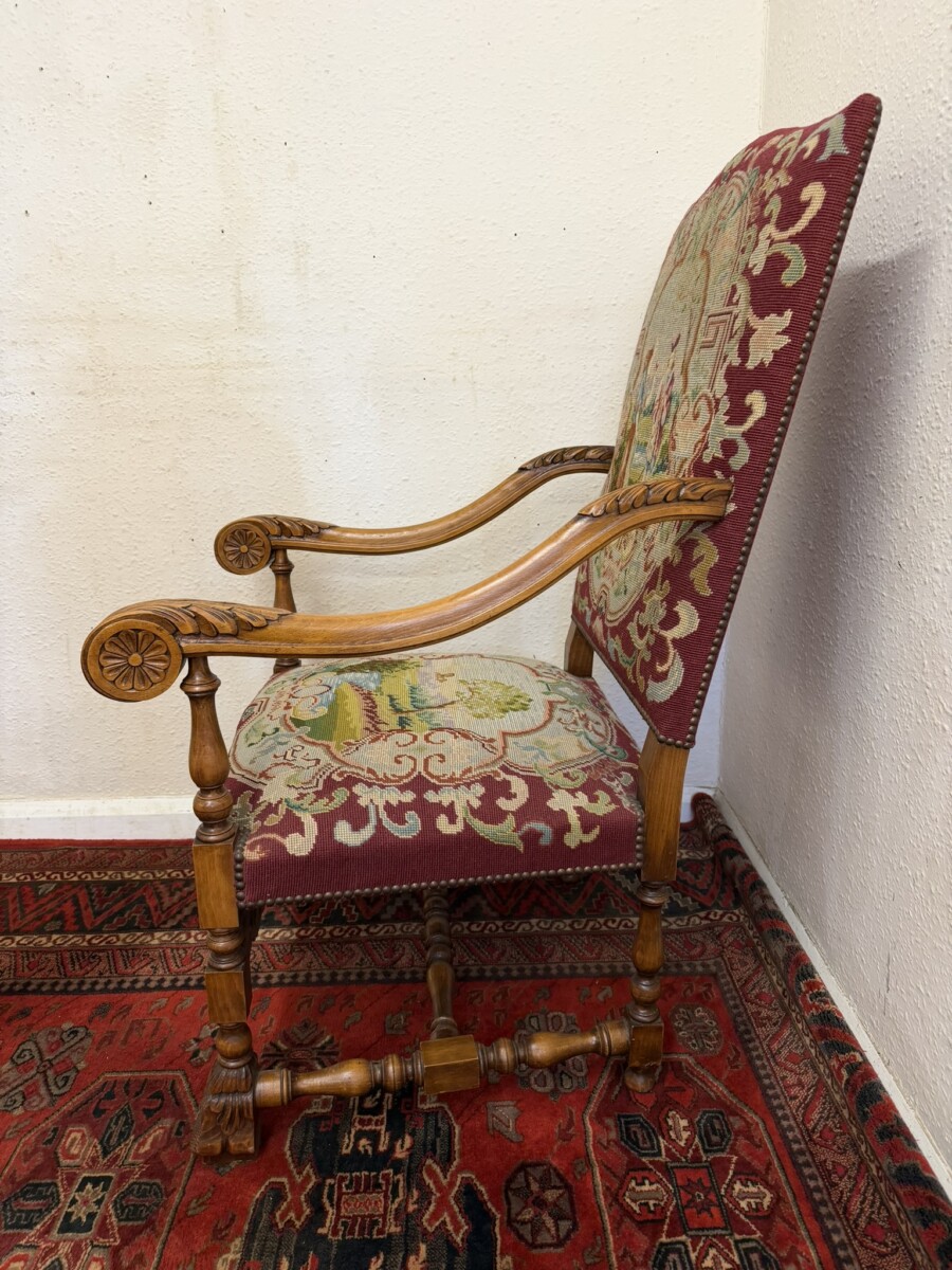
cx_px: 476
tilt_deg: -16.1
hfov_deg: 56.8
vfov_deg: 71.6
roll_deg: +1.3
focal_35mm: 24
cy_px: 635
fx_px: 880
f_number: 1.78
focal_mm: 6.76
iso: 200
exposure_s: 1/100
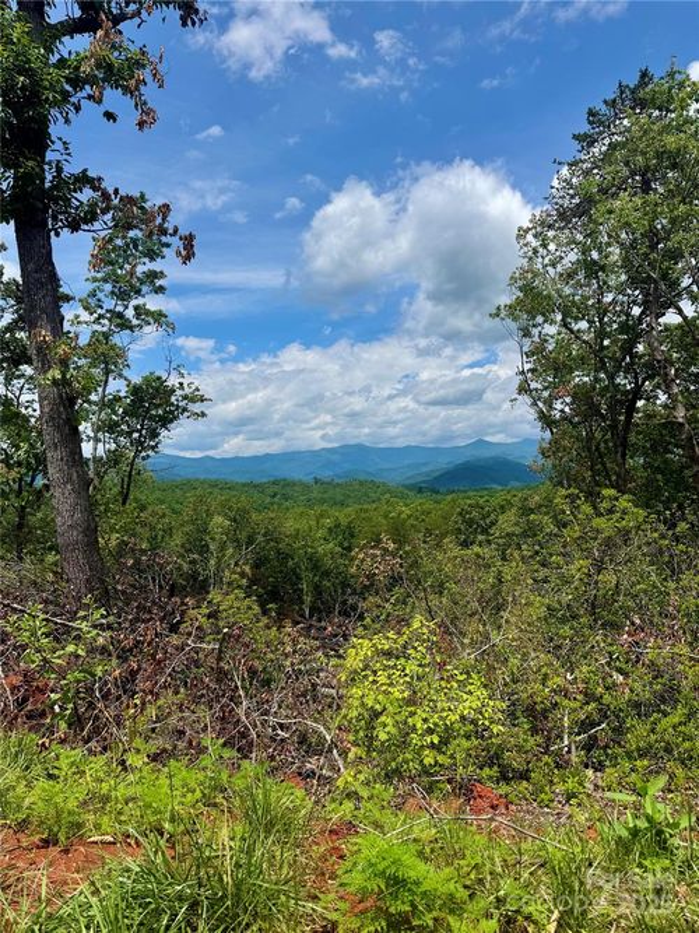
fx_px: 646
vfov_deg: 71.6
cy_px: 466
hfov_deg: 56.8
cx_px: 350
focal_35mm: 24
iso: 80
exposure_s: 1/7937
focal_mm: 6.76
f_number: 1.78
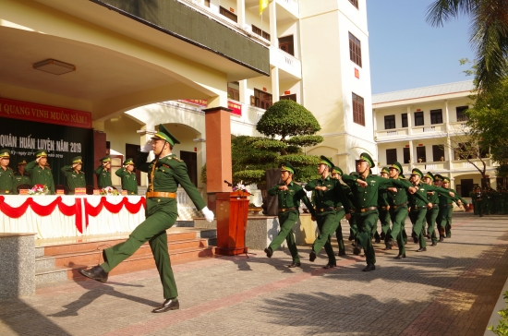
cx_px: 254
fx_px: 436
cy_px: 168
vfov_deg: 42.1
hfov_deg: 60.4
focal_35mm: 31
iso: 200
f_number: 11
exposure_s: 1/125
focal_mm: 21
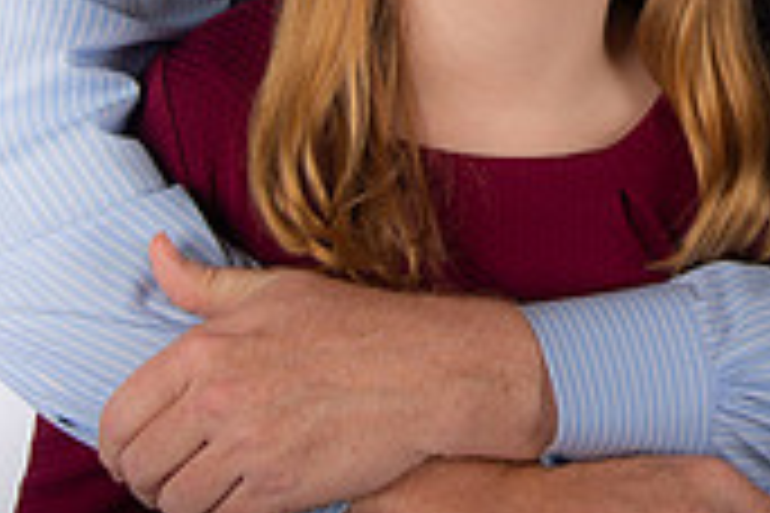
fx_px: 3486
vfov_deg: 8.2
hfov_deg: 12.4
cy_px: -274
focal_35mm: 163
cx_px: 865
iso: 100
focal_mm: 48
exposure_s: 1/200
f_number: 6.3
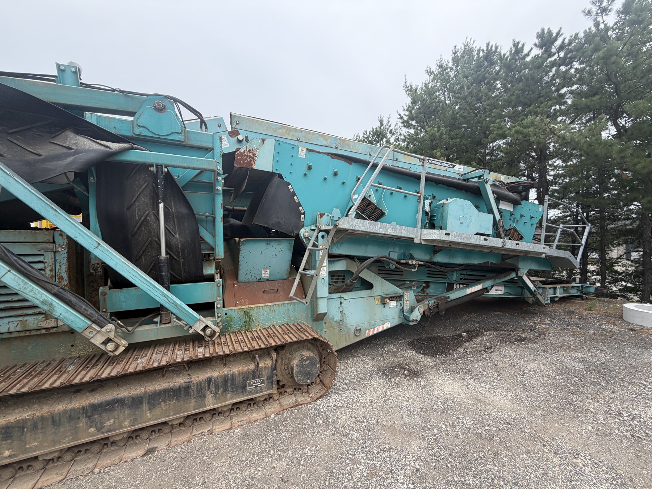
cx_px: 326
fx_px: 264
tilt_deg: -0.8
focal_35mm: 14
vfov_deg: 85.7
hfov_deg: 102.1
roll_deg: +1.0
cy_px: 244
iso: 40
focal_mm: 2.22
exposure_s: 1/178
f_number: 2.2
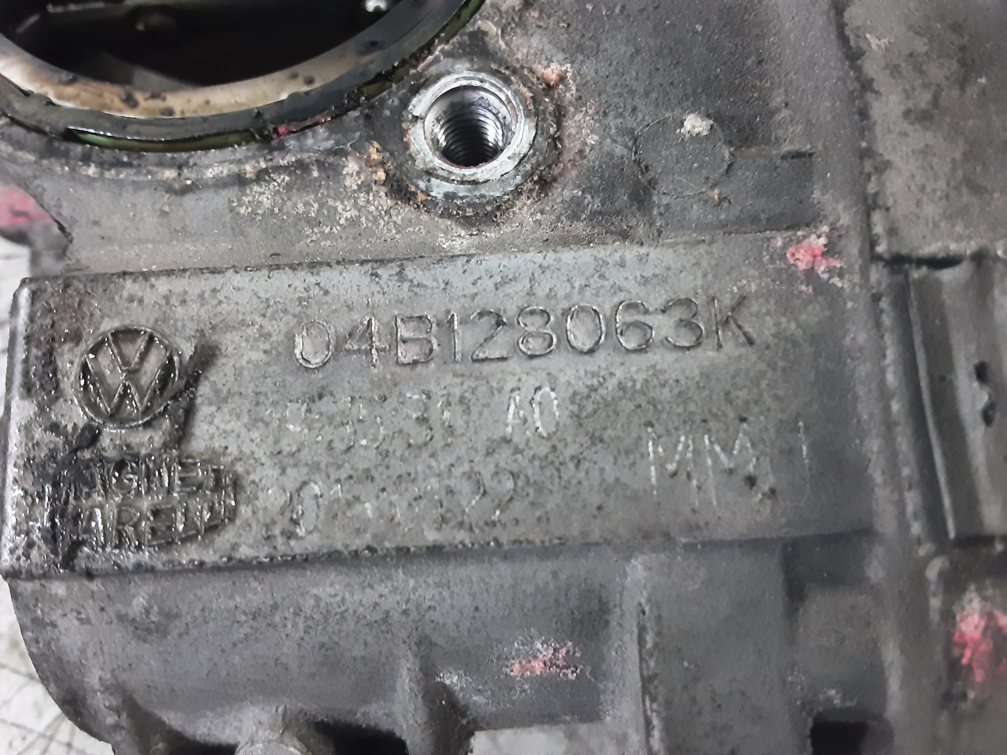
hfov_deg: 65.3
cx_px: 504
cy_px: 378
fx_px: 785
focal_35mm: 27
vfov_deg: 51.4
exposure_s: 1/25
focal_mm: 2.91
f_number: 1.9
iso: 320
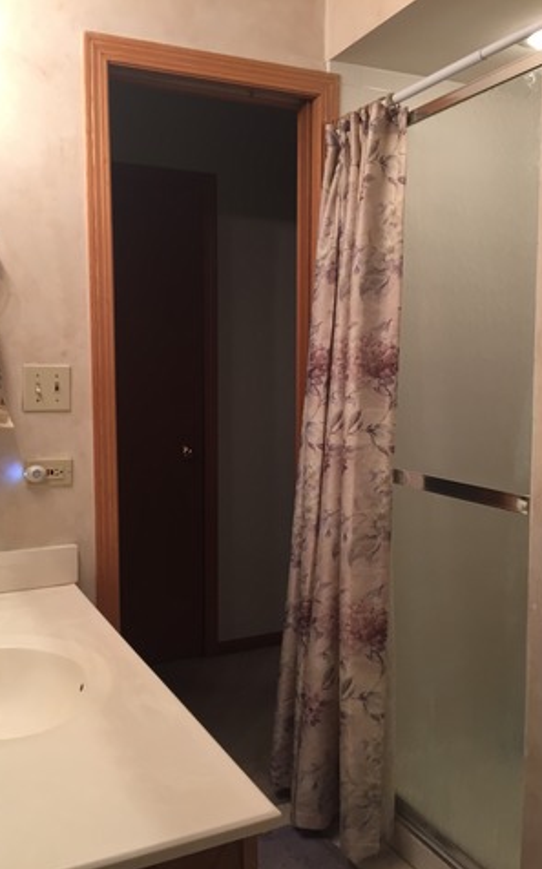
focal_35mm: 31
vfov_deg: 61.3
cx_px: 228
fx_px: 734
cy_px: 434
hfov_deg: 40.4
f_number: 2.2
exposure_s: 1/30
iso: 80
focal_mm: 4.15
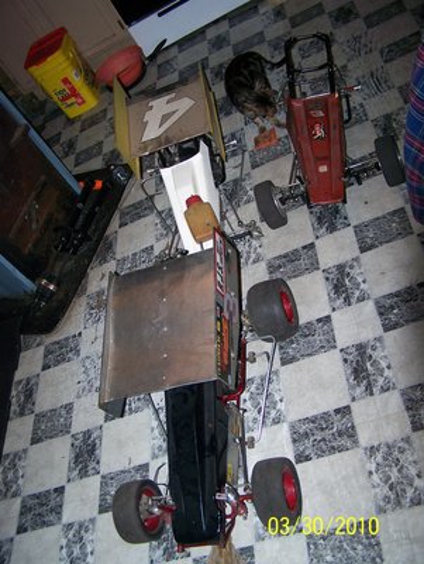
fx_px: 619
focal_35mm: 38
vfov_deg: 48.9
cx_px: 212
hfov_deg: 37.8
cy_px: 282
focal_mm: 6.3
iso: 160
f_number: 2.8
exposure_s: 1/60
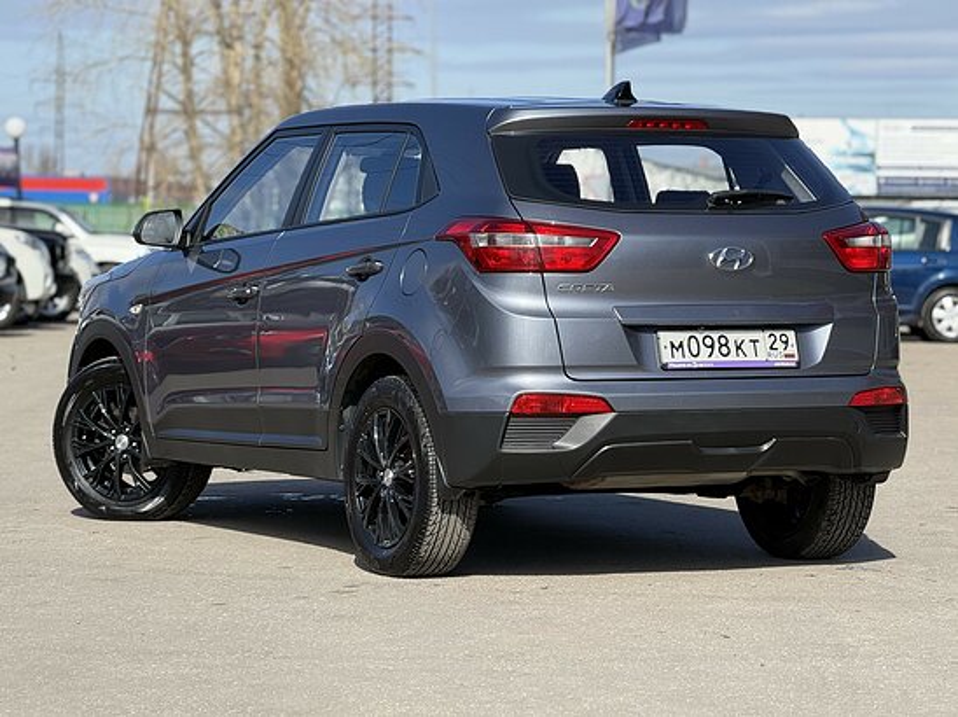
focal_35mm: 120
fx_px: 3318
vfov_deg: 12.3
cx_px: 479
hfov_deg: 16.4
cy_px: 358
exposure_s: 1/1080
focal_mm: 15.66
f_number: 2.8
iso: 64
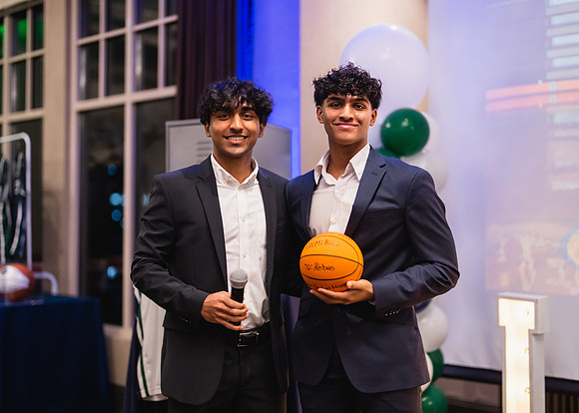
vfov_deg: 27.0
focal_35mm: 52
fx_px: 861
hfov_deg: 37.2
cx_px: 290
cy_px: 206
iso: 1250
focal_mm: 50
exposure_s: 1/400
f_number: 1.2
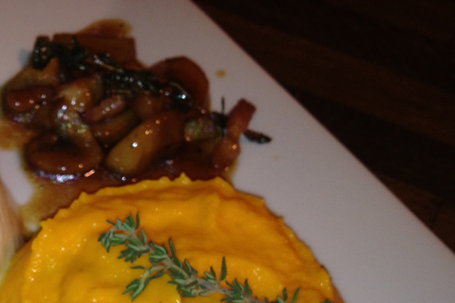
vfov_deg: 16.9
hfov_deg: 24.8
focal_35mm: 78
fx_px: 986
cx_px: 7
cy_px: 336
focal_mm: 4.28
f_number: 2.4
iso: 64
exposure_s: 1/120
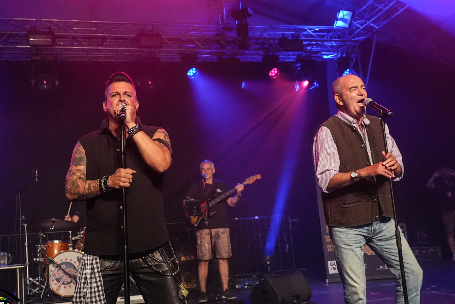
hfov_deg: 49.5
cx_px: 223
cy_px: 159
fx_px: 493
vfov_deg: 34.3
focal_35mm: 39
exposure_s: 1/400
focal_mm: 24
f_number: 4
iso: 5000
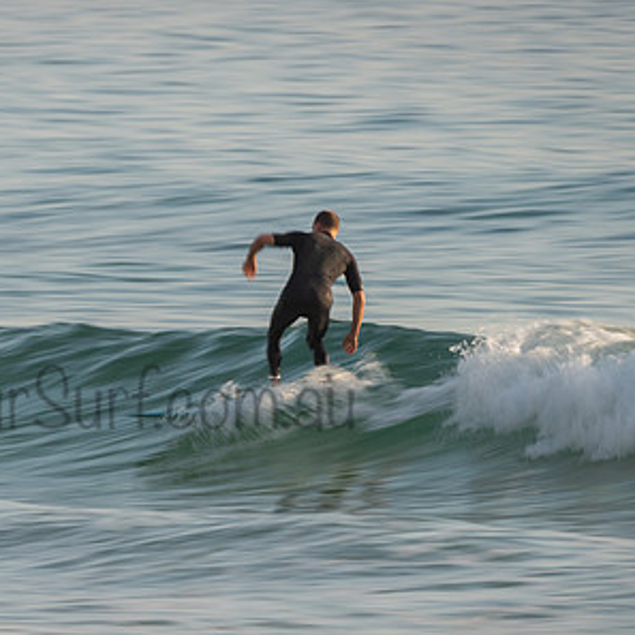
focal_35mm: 1016
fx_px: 21086
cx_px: 211
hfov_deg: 1.7
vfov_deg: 1.7
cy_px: 381
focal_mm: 500
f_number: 11
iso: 64
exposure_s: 1/25
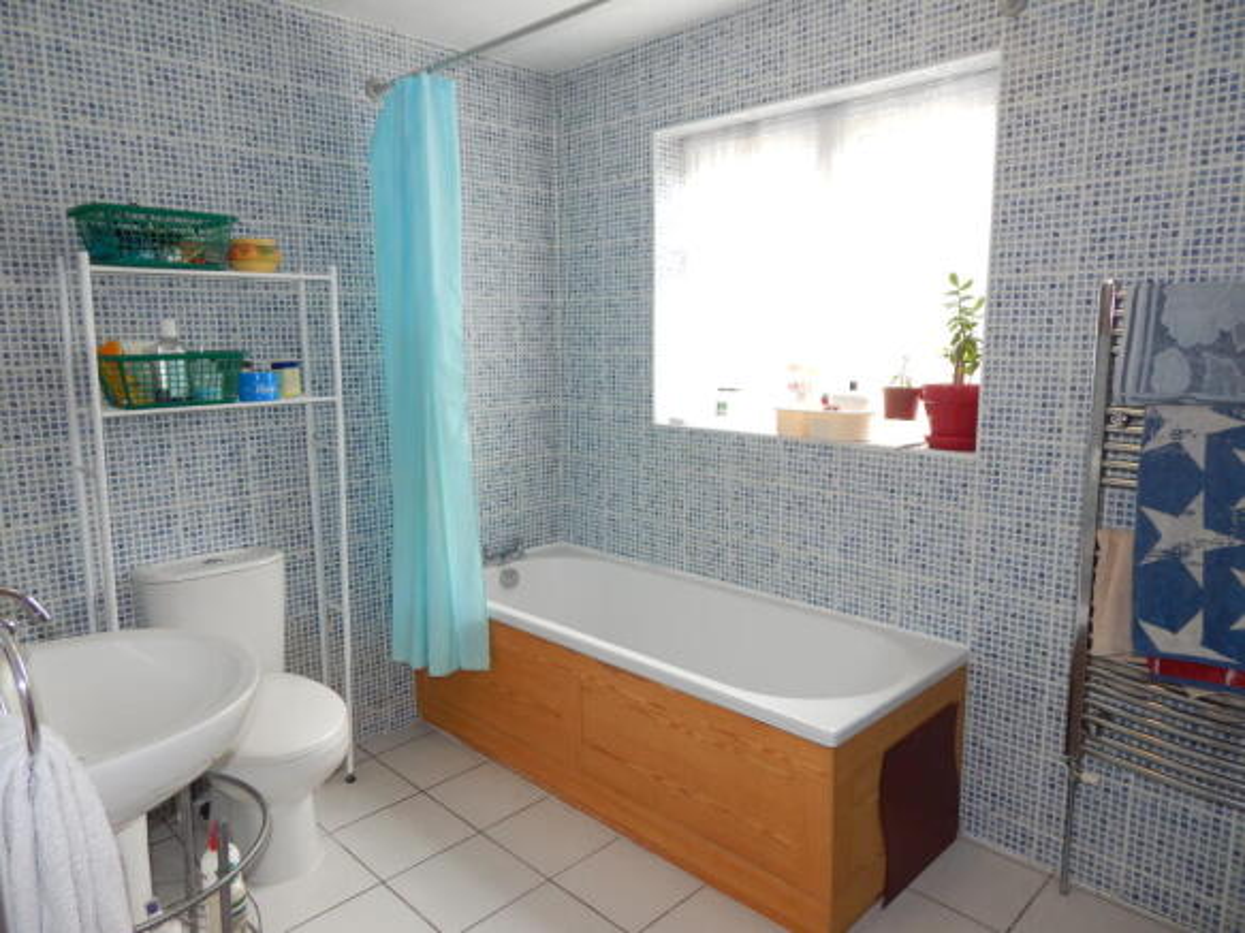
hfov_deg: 73.9
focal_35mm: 23
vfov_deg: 58.9
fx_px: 827
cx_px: 622
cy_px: 466
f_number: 3
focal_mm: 4
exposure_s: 1/30
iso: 125
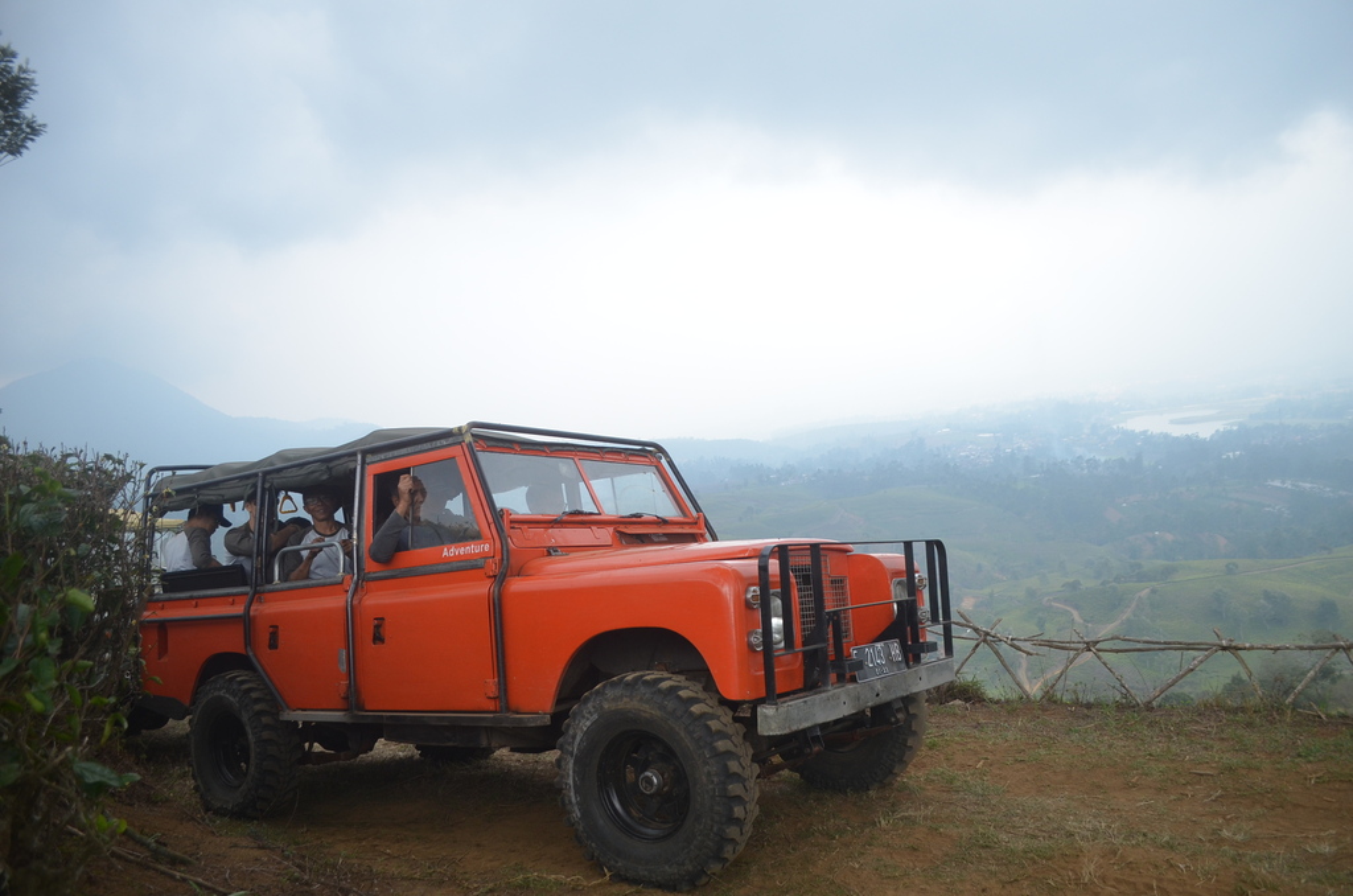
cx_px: 676
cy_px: 448
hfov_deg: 67.5
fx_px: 1013
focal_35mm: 27
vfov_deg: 47.7
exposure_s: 1/1000
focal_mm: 18
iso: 400
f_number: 4
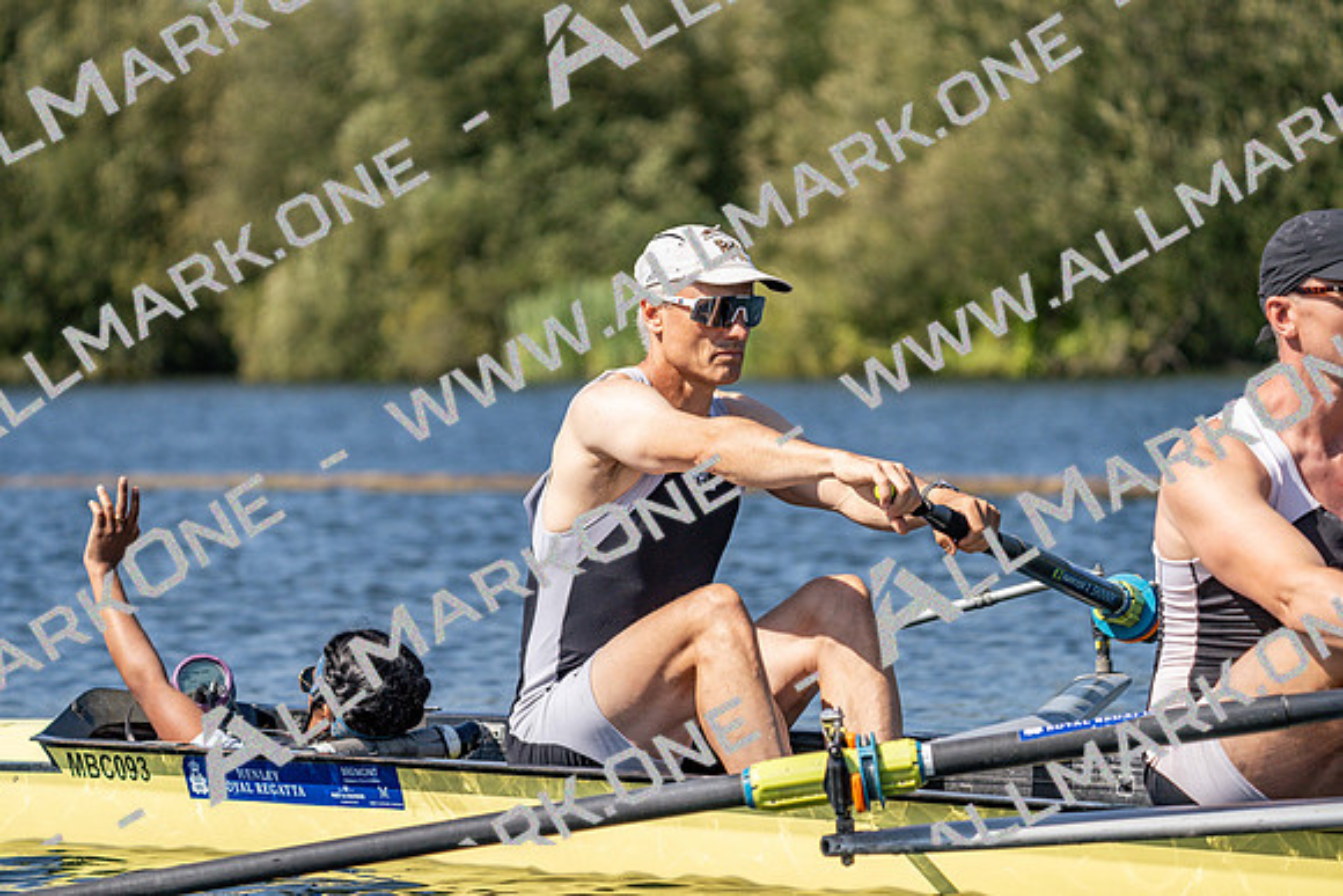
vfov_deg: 6.2
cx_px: 672
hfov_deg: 9.2
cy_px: 448
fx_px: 8321
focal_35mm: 223
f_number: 5.6
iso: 250
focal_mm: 223
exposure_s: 1/2000
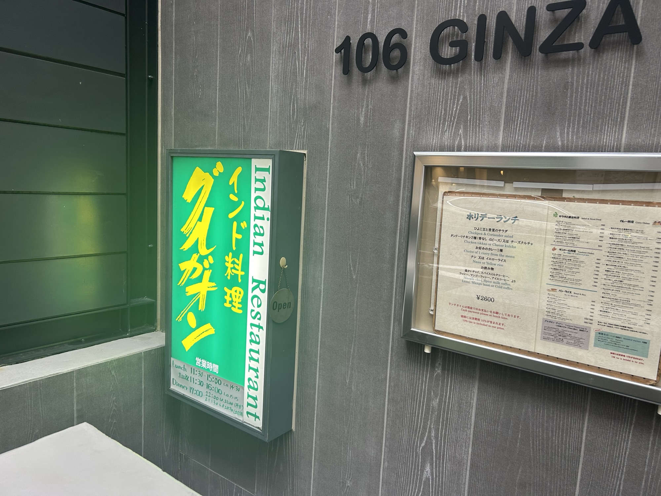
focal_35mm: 26
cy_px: 248
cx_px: 330
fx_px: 496
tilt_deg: -6.5
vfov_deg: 53.1
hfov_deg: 67.3
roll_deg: -2.9
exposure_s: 1/100
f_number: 1.5
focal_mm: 5.7
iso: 64
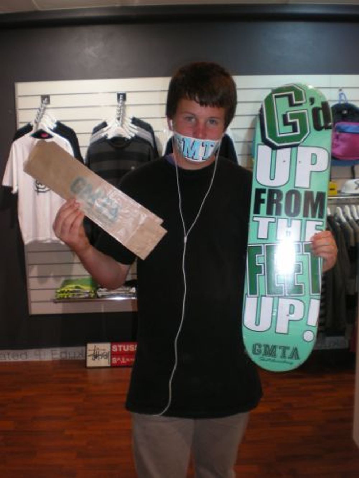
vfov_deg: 49.0
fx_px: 525
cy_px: 239
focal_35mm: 38
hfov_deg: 37.7
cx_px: 180
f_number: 3.1
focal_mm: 6.3
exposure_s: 1/30
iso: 64
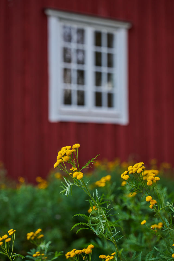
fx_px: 388
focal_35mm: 54
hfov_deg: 25.3
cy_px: 130
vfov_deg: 37.2
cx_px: 87
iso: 400
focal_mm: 53.5
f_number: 4
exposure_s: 1/200
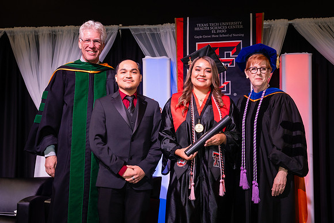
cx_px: 162
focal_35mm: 58
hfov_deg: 34.4
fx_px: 539
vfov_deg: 23.3
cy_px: 126
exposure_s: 1/160
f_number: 5.6
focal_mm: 43
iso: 1250
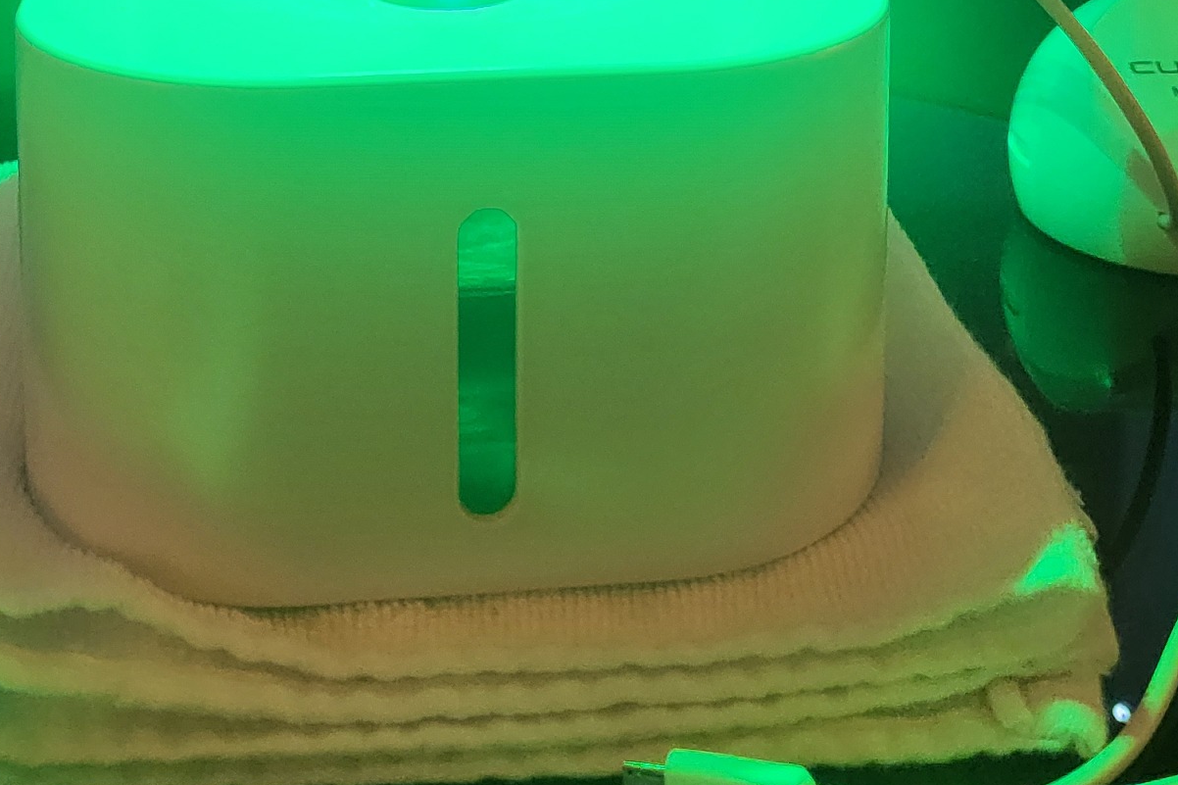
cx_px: 526
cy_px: -208
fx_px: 1963
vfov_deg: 20.8
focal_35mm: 60
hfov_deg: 33.4
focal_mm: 4.25
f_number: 1.8
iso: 250
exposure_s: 1/40
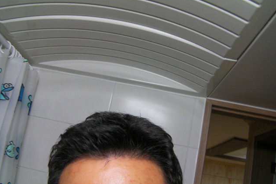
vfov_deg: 33.4
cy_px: 92
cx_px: 138
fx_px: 307
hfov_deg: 48.4
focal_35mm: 40
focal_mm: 6.8
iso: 166
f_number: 3.5
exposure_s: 1/30
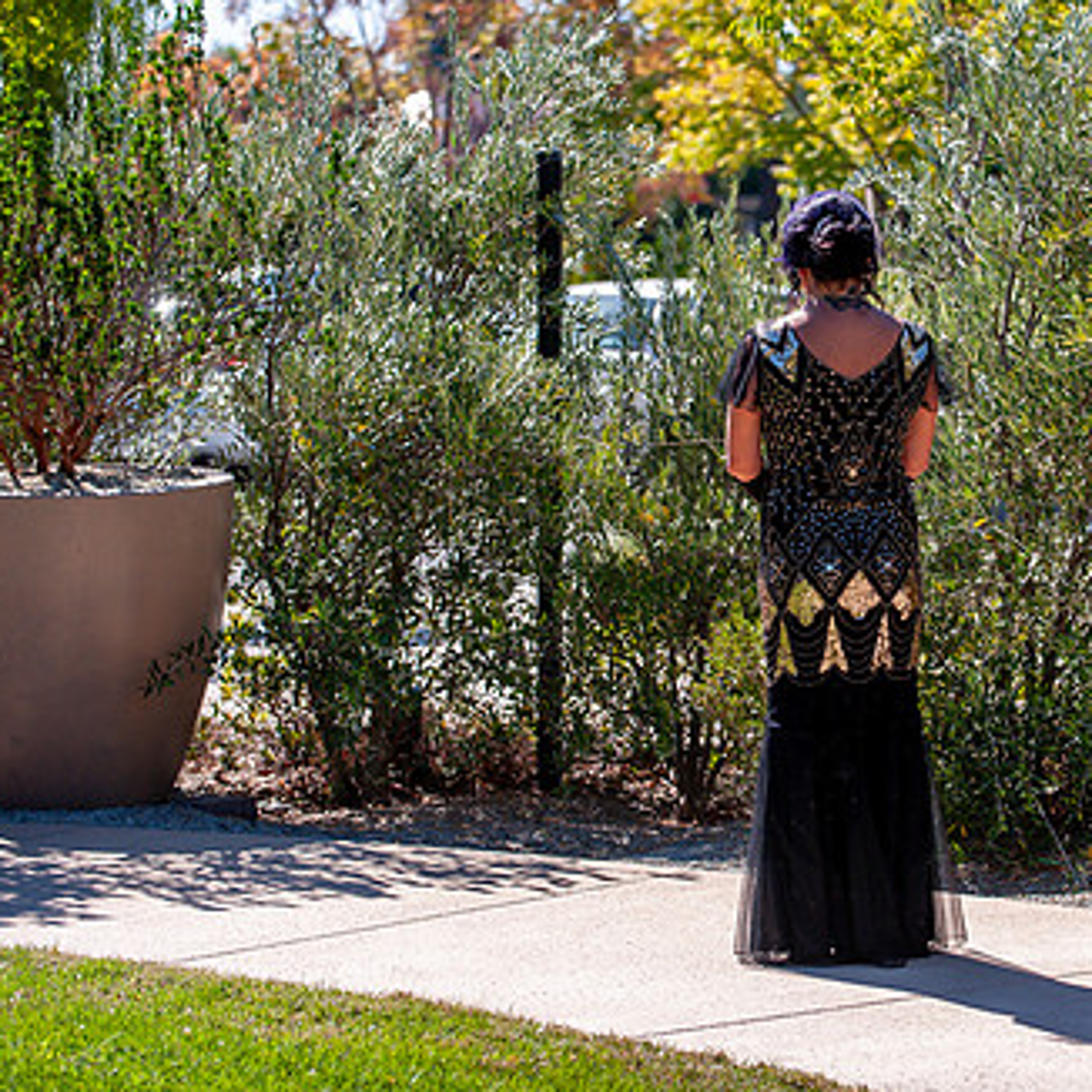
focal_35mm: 154
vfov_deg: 11.3
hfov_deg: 11.3
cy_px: 449
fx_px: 5496
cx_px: 821
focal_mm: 102
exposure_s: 1/3200
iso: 500
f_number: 4
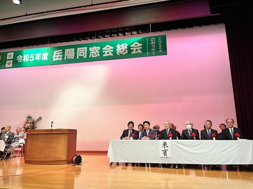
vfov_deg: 53.1
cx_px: 126
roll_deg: +0.1
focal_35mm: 26
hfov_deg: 67.3
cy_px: 94
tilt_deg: +11.5
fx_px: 190
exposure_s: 1/60
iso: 100
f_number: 1.6
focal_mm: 5.1
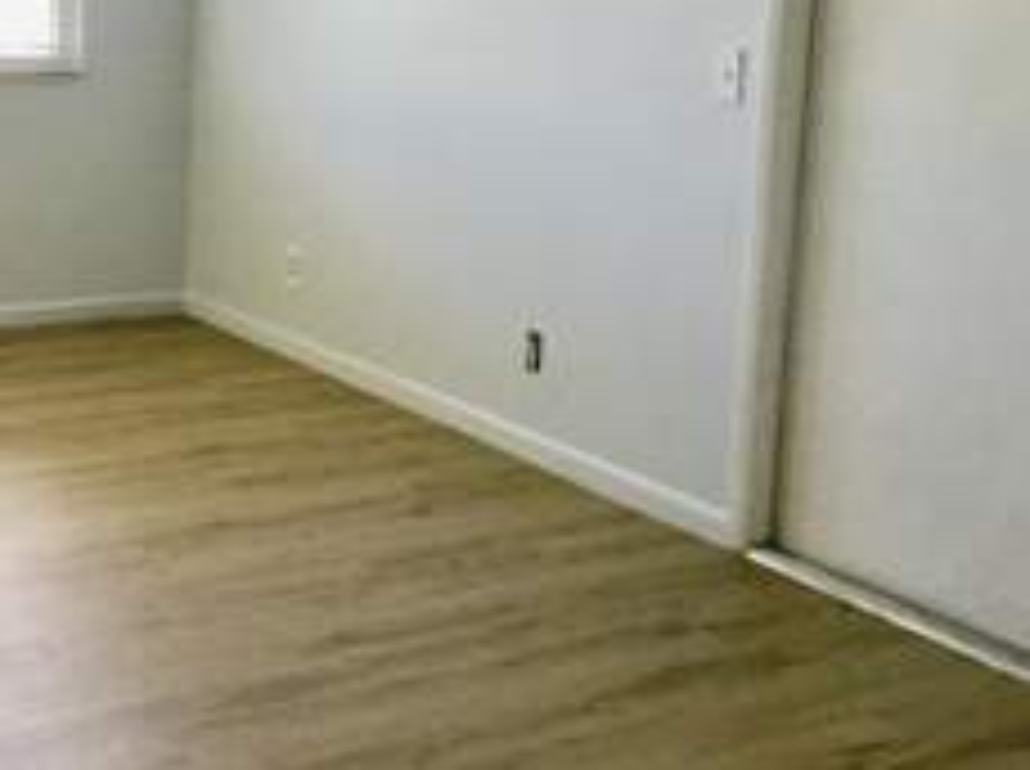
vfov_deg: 22.3
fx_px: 1931
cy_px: 178
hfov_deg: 29.8
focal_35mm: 65
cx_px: 396
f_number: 2.4
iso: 25
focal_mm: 3.3
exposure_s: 1/40
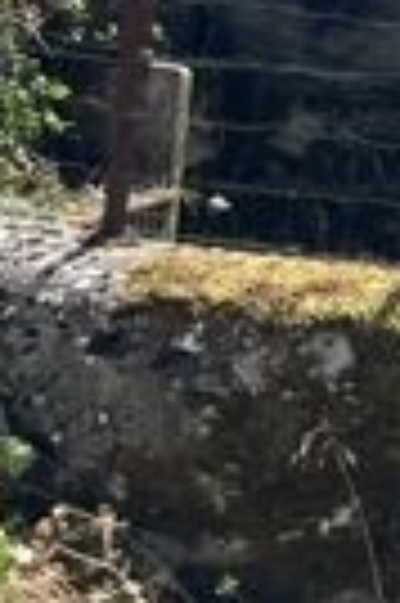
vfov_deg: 12.4
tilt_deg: +4.2
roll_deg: -0.9
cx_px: 1483
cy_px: -122
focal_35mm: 162
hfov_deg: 6.9
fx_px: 2707
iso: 50
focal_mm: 5.1
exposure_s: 1/2410
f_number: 1.6
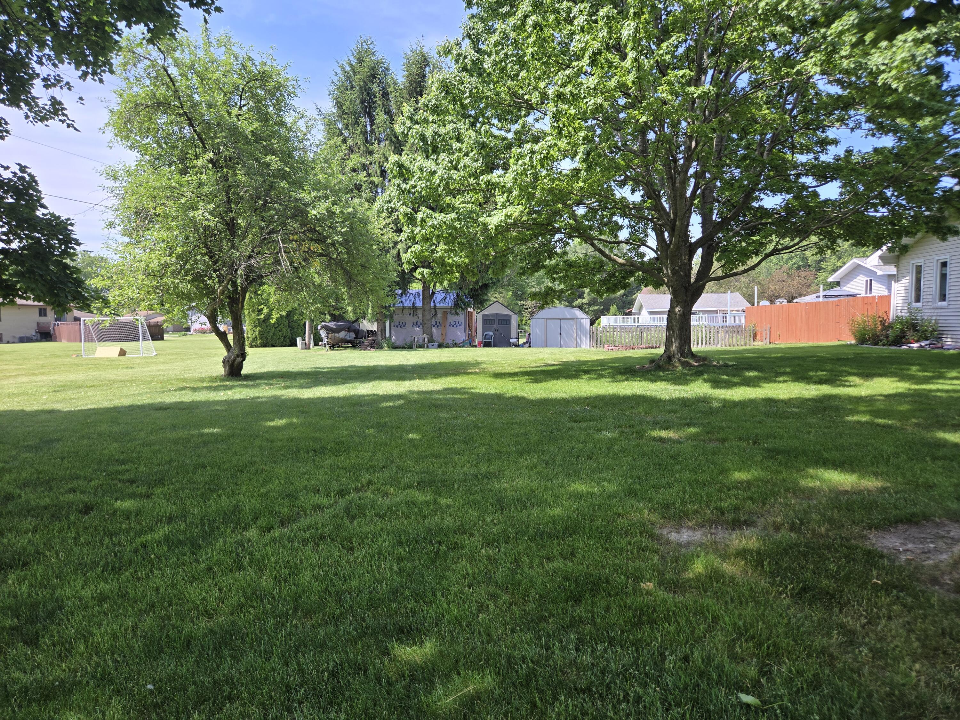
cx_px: 480
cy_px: 360
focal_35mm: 23
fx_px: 638
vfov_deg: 58.9
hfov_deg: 73.9
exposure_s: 1/832
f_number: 1.8
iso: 25
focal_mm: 5.4
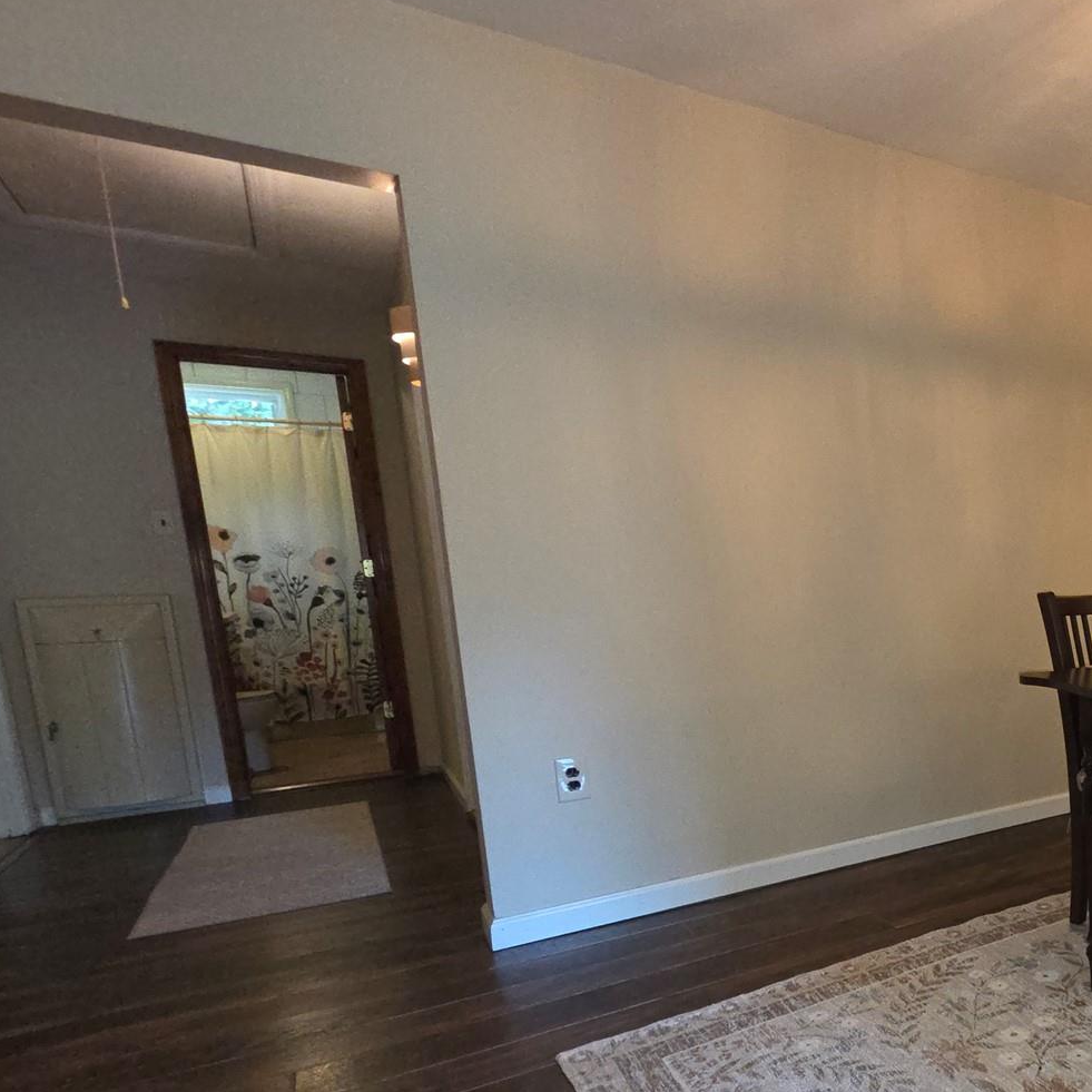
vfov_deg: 63.8
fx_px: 857
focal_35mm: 24
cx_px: 1099
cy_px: 702
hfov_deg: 51.6
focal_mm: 2.2
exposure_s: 1/40
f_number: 2.2
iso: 320
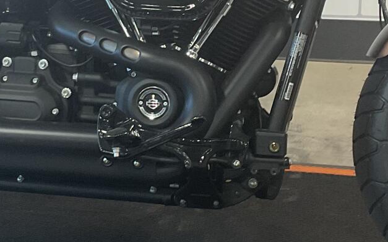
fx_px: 1036
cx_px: 158
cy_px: 57
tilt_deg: -17.8
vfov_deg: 13.3
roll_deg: +2.1
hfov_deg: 21.2
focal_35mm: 98
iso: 64
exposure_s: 1/50
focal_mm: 3
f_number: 1.8
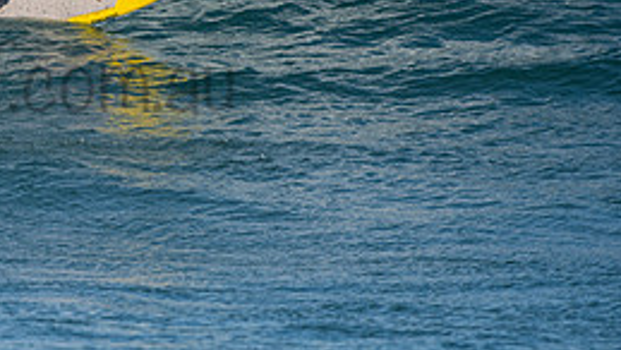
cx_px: -19
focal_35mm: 938
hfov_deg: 2.3
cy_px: 56
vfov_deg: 1.3
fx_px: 15453
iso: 280
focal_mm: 400
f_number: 5.6
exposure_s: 1/2000
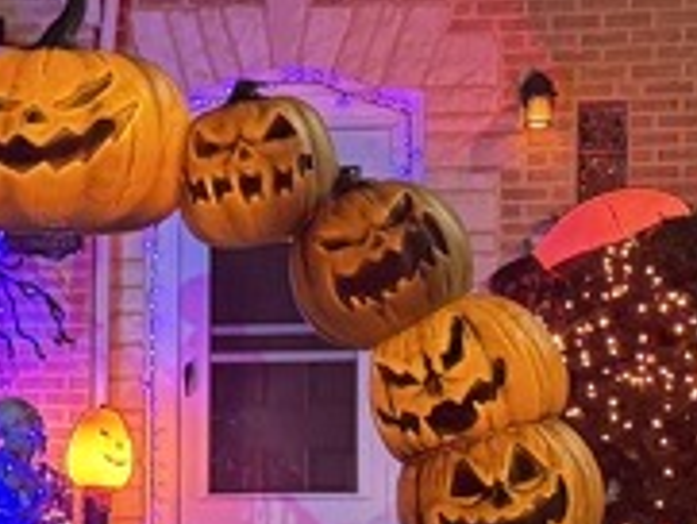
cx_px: -27
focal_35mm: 143
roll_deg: -0.4
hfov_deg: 13.6
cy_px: 663
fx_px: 2881
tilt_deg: -0.9
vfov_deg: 10.2
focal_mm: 6.76
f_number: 1.78
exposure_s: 1/40
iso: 1000
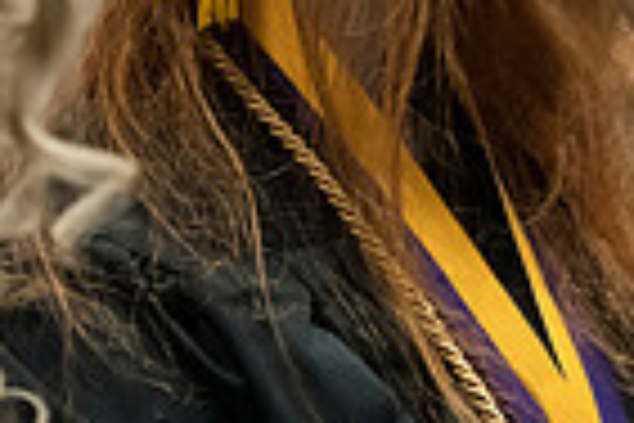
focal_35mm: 378
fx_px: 6656
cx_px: 405
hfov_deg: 5.5
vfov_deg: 3.6
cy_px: -263
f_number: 3.5
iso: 3200
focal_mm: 92
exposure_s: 1/200
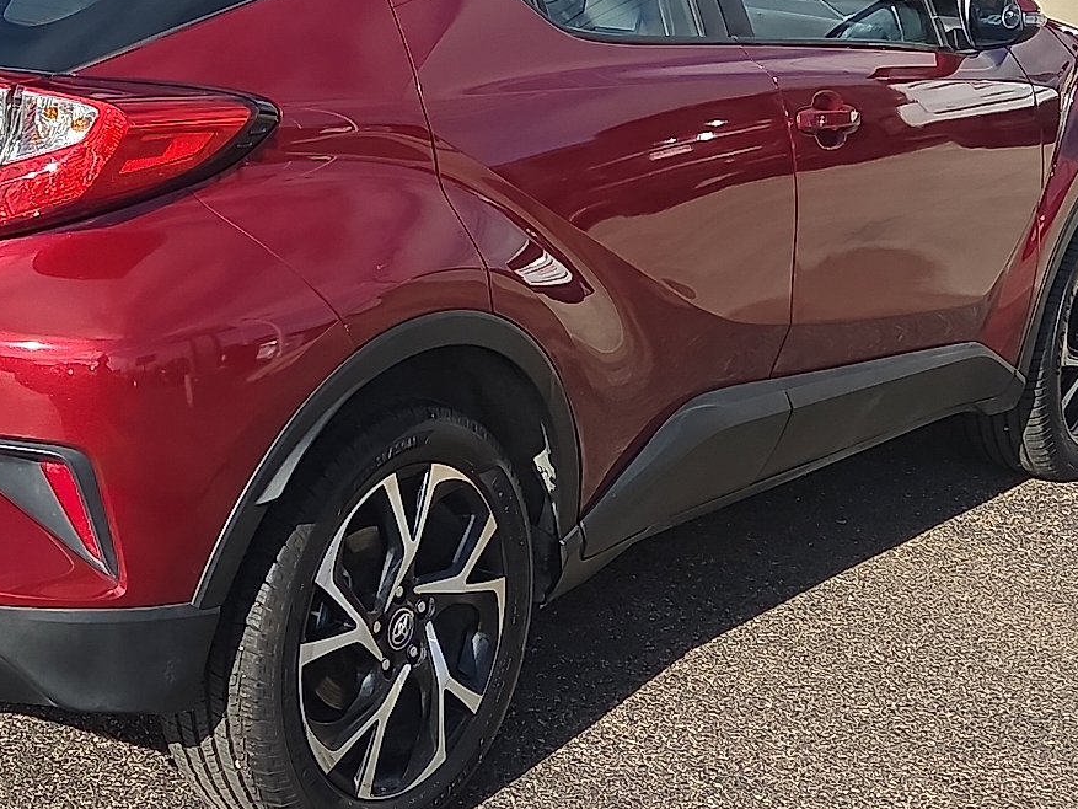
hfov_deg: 26.4
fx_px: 2274
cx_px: 304
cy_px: 258
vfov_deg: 20.1
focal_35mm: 73
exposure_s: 1/1667
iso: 25
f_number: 1.8
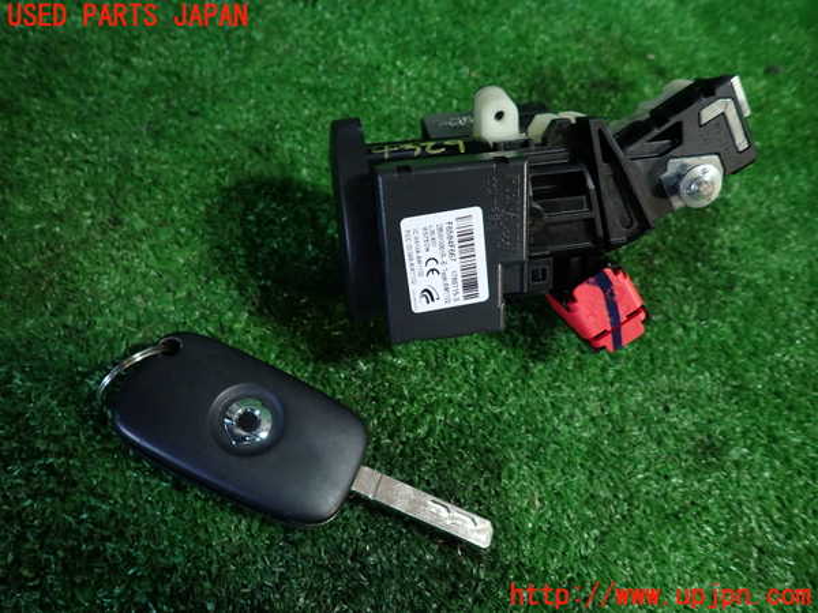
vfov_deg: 54.9
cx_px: 409
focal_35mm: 25
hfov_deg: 69.4
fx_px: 591
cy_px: 306
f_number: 2
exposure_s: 1/50
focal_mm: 4.5
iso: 200
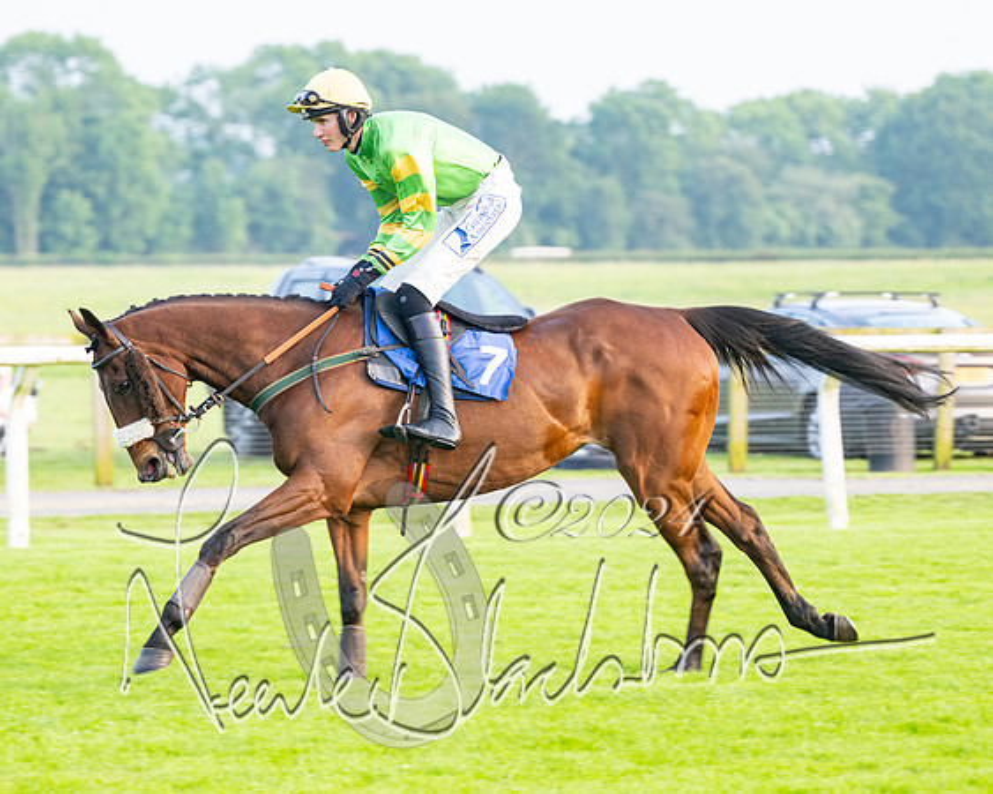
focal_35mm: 206
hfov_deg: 9.4
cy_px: 409
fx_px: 6054
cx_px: 485
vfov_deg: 7.5
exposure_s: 1/400
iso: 400
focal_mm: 150
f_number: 4
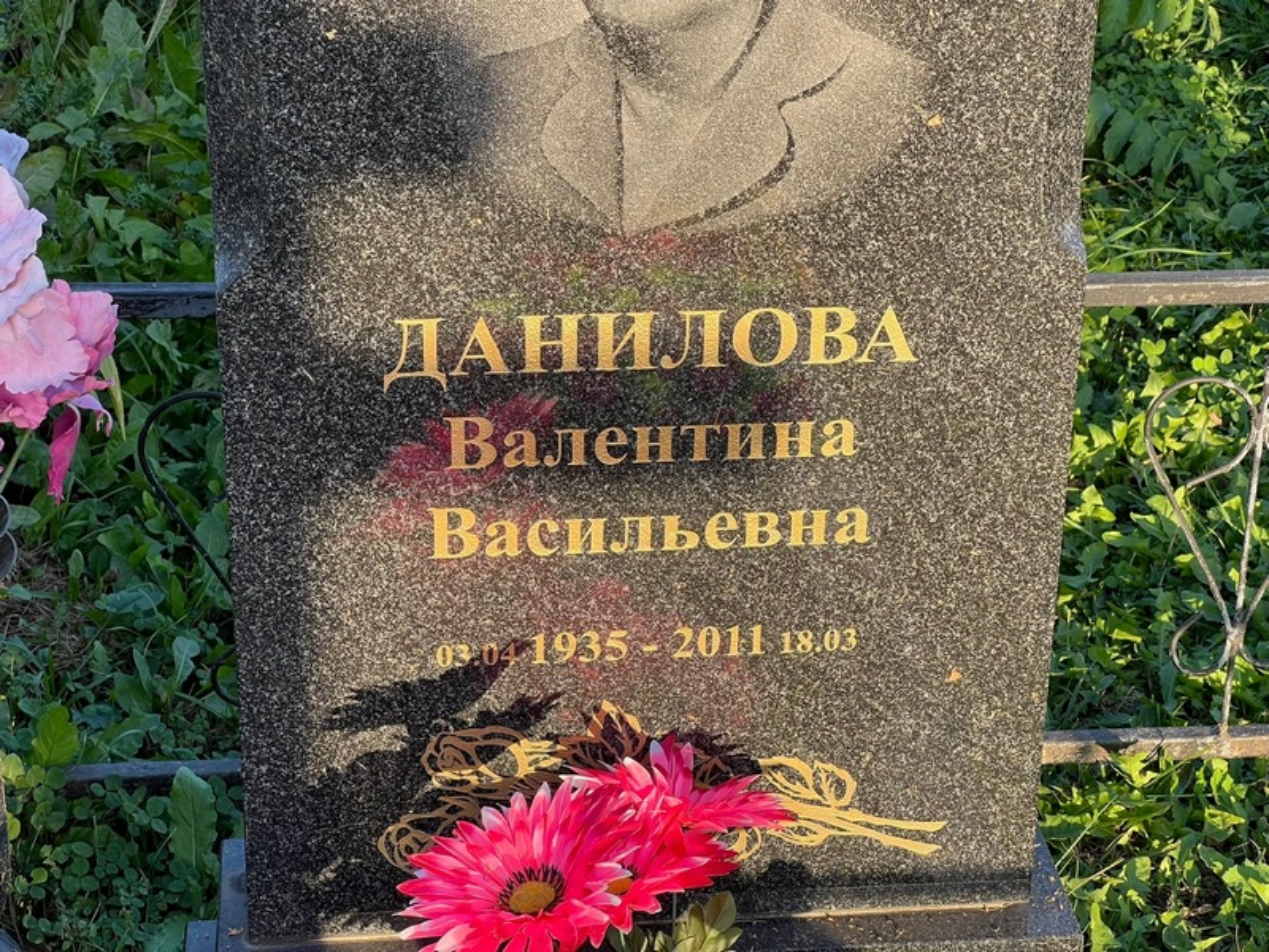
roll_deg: -2.9
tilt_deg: -28.5
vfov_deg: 19.1
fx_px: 2823
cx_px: 634
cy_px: 476
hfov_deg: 25.3
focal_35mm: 77
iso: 32
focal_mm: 9
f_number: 2.8
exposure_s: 1/119
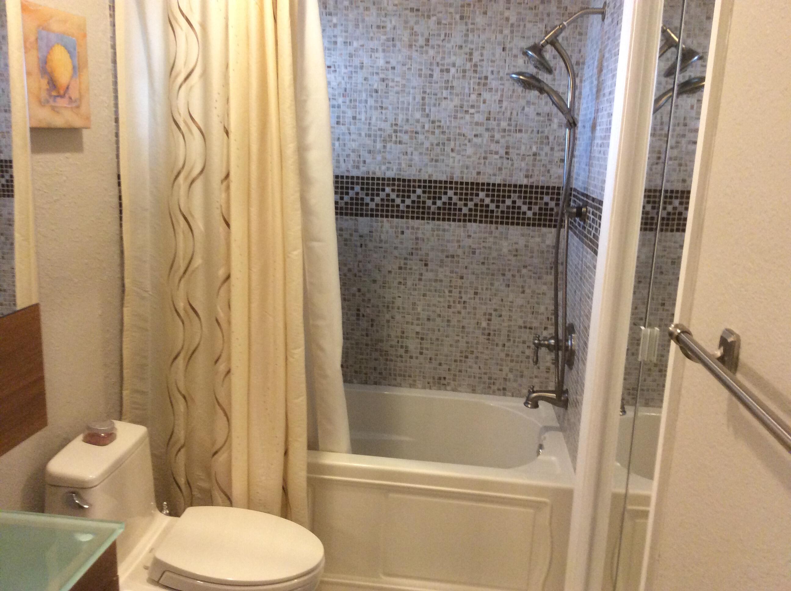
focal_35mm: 32
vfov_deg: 44.1
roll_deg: -4.2
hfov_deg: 56.9
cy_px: 296
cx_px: 396
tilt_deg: -12.3
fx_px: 730
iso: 160
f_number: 2.4
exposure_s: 1/24
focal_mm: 3.3
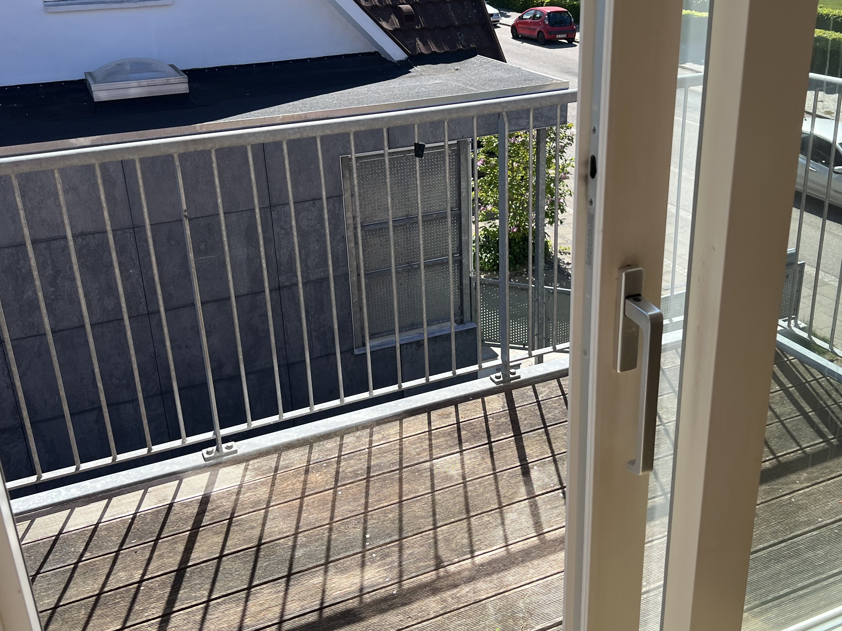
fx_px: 876
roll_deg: +2.6
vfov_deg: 39.6
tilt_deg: -21.0
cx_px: 446
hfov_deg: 51.3
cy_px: 272
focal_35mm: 36
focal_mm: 5.7
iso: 50
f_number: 1.5
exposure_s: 1/2299
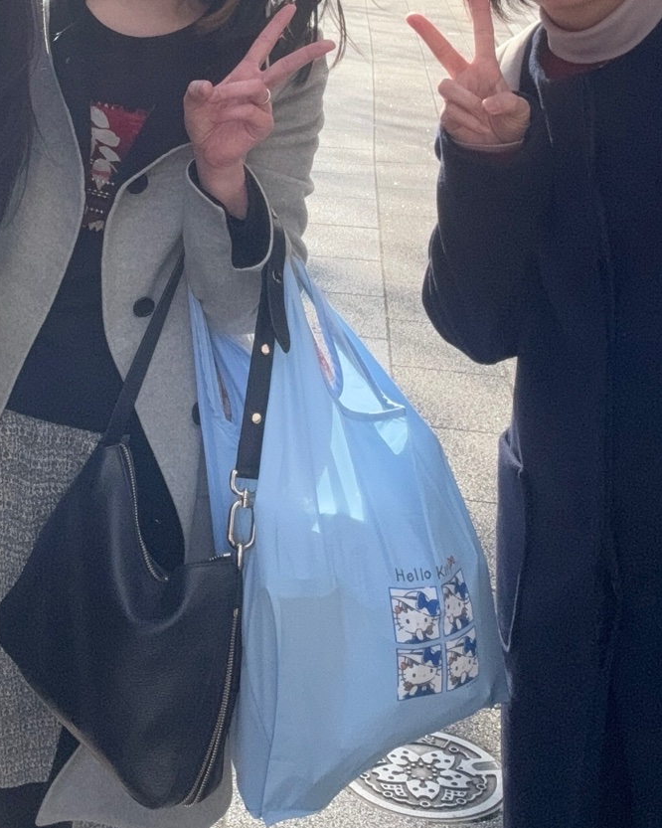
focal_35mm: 72
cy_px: 127
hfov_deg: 20.7
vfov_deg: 25.8
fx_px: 1764
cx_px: 43
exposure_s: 1/338
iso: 25
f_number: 1.9
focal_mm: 2.69
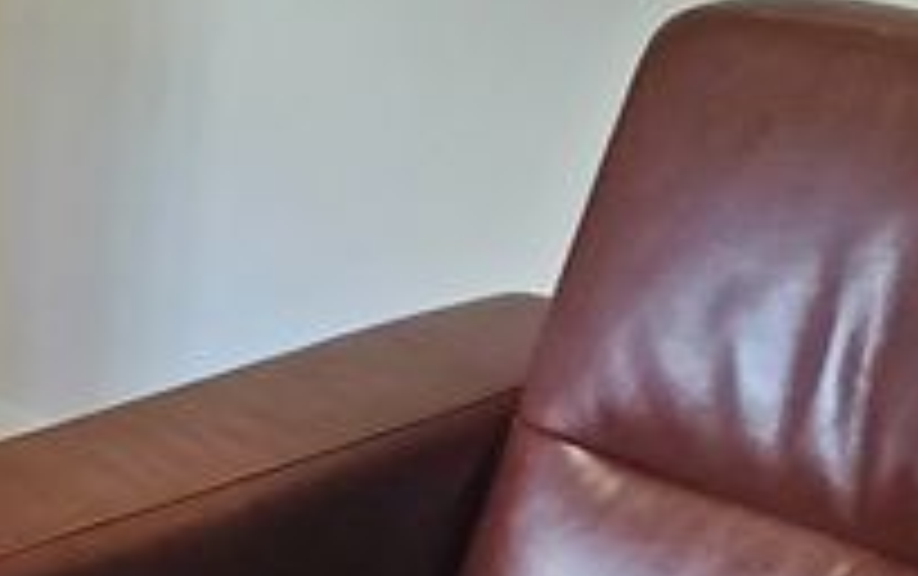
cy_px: 1134
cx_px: -140
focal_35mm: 135
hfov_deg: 15.0
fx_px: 3381
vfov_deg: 9.2
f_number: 1.5
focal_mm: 4.3
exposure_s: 1/50
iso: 800
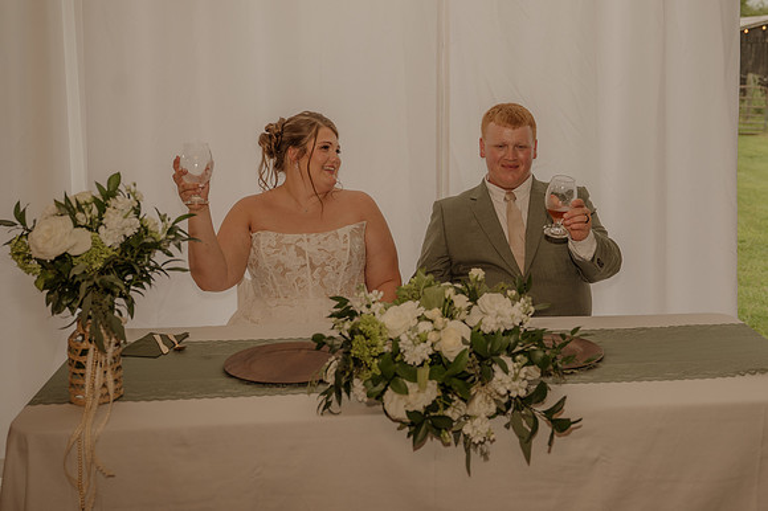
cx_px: 497
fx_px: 1030
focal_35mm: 48
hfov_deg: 40.5
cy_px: 189
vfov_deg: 27.8
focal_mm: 37
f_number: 3.2
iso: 500
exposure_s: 1/160
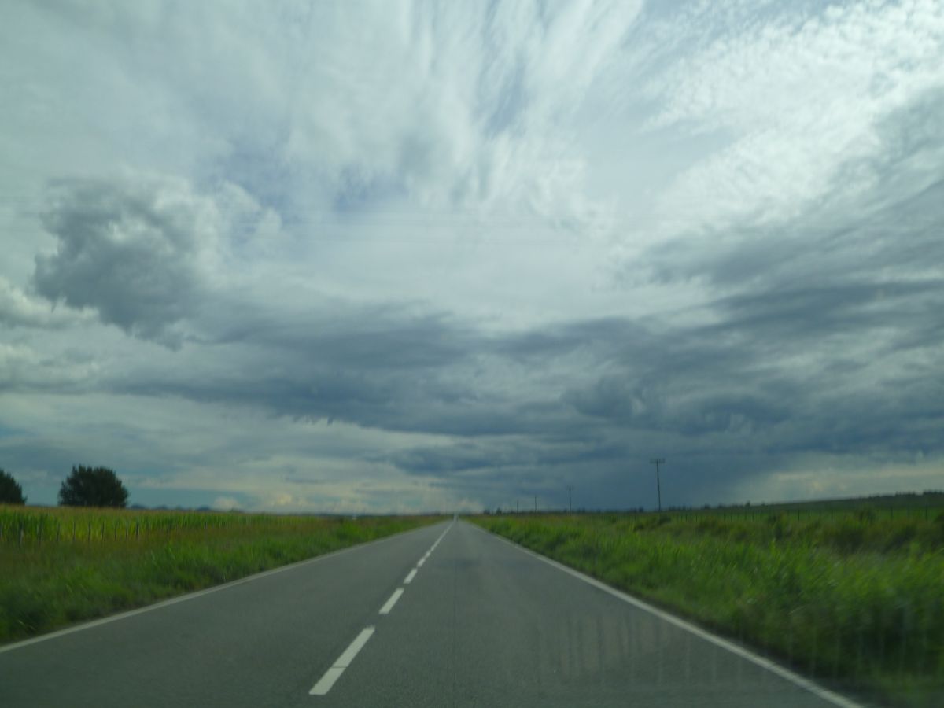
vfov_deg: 44.2
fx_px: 873
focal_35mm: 32
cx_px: 472
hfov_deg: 56.8
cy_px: 354
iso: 80
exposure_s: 1/160
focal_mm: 5.7
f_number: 10
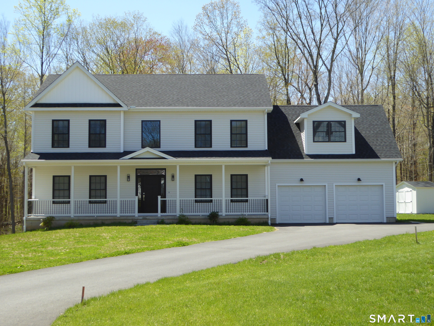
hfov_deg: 40.4
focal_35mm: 47
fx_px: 589
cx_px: 217
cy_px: 163
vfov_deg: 30.9
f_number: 4
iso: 100
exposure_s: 1/320
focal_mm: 8.4
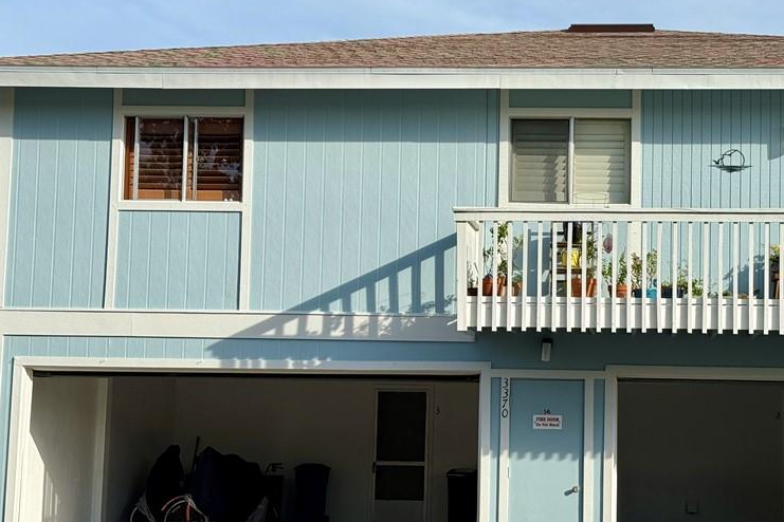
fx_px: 1503
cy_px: 276
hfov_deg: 29.0
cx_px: 534
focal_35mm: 69
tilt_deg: +5.3
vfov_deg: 19.7
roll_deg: -1.6
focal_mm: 6.76
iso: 64
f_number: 1.78
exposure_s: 1/4878
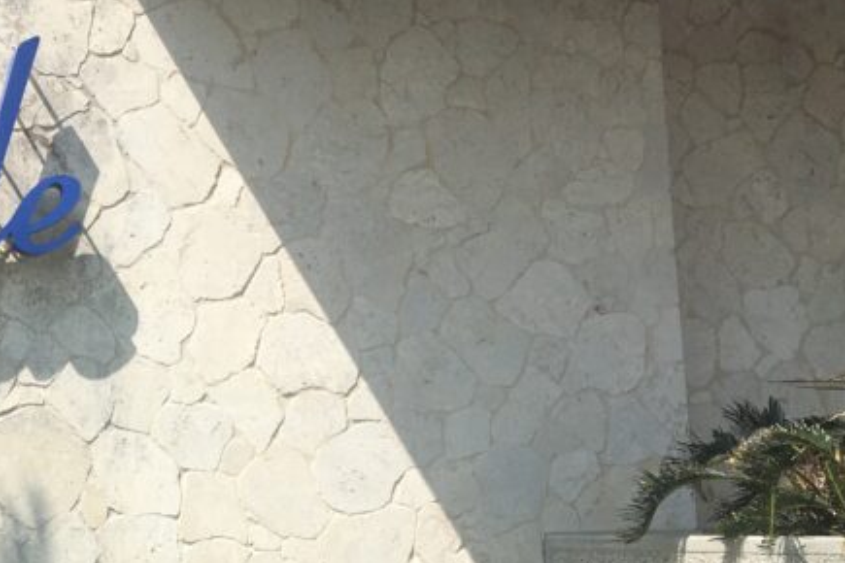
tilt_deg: +8.6
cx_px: -41
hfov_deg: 26.6
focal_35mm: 71
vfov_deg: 19.2
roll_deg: +1.2
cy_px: 295
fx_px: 1666
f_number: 2.2
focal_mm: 4.15
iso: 25
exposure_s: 1/2024
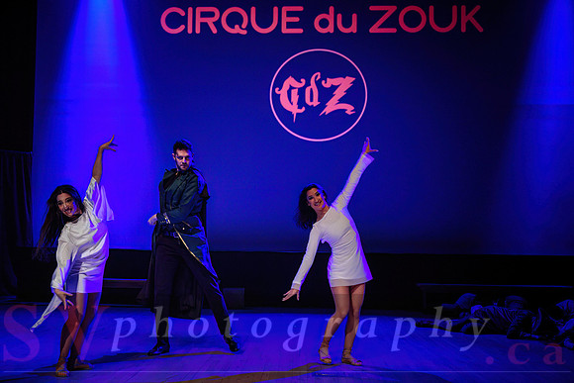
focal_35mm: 45
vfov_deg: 29.6
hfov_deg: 43.1
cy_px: 212
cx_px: 256
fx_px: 725
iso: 1600
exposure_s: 1/200
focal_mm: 41
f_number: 2.8
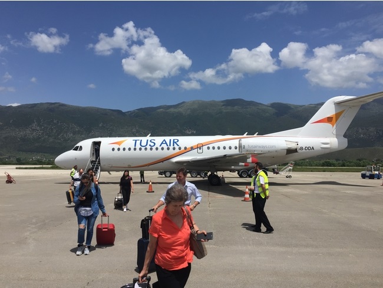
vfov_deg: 48.3
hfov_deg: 61.6
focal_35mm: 29
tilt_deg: +3.8
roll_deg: -0.9
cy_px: 144
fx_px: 321
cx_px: 192
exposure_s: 1/4405
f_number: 2.2
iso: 32
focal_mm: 4.15
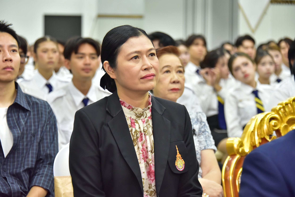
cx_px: 148
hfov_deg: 15.2
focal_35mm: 135
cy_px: 98
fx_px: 1107
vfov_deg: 10.2
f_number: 5.6
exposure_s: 1/200
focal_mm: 135
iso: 4000
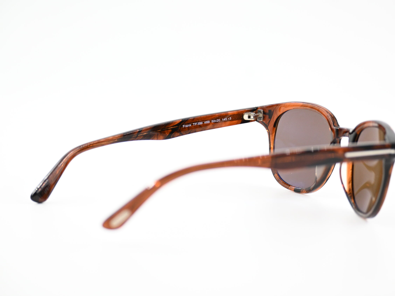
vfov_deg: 12.2
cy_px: 148
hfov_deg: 16.3
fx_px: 1381
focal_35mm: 121
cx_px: 207
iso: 800
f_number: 4.8
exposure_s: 1/400
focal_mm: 74
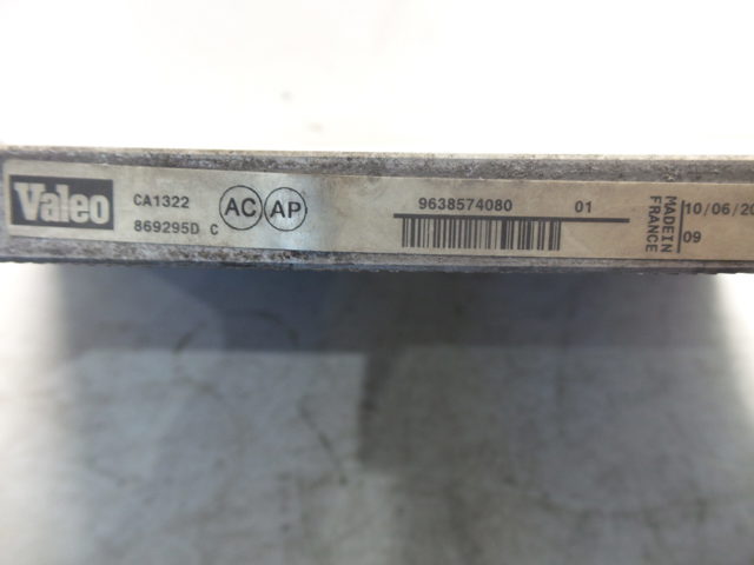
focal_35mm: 23
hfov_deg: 73.9
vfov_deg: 58.9
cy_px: 282
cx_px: 377
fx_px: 501
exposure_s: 1/30
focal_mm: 4.1
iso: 160
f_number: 2.8
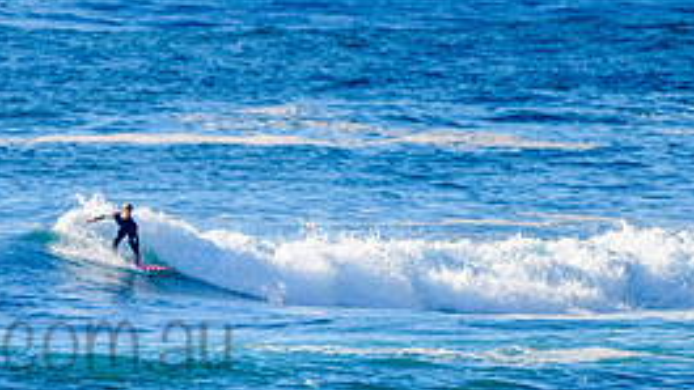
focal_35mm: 1408
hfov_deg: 1.5
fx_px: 25908
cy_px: 235
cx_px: 127
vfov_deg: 0.9
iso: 280
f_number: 5.6
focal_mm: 500
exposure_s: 1/2000
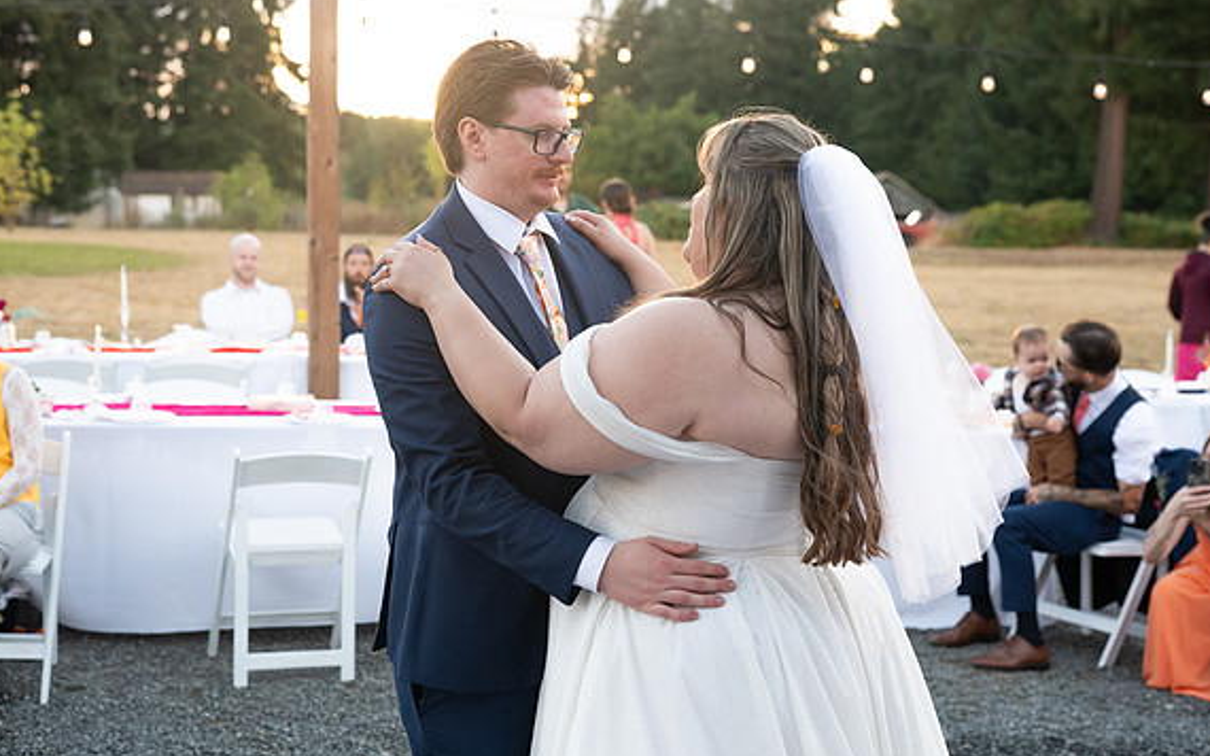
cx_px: 601
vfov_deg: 23.1
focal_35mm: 56
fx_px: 1846
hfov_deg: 36.3
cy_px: 360
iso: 1600
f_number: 4
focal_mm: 54
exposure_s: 1/500
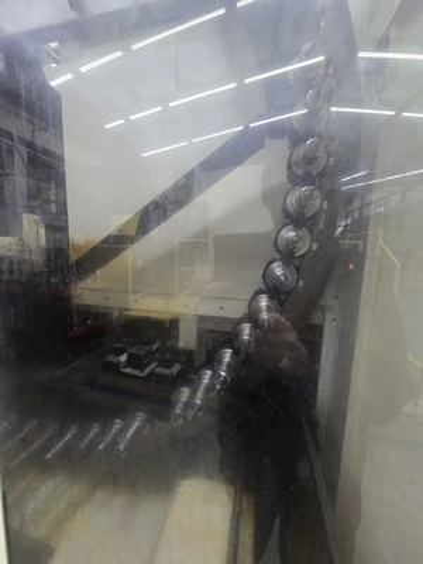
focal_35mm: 13
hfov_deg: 89.9
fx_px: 212
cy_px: 282
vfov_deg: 106.2
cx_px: 212
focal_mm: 2.2
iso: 500
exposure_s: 1/60
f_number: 2.2
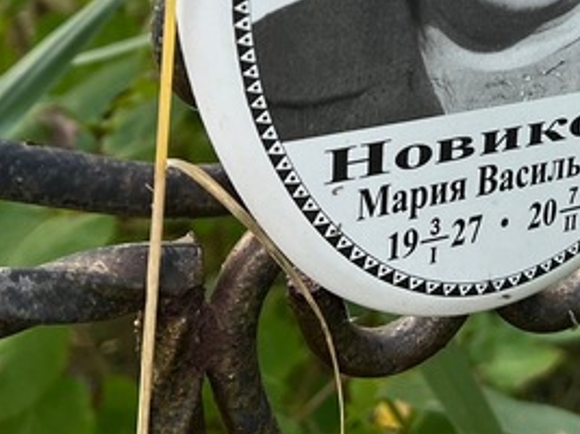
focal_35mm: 78
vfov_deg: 18.1
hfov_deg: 24.7
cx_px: 458
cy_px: -52
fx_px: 1306
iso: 40
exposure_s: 1/238
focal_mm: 5.7
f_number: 1.5
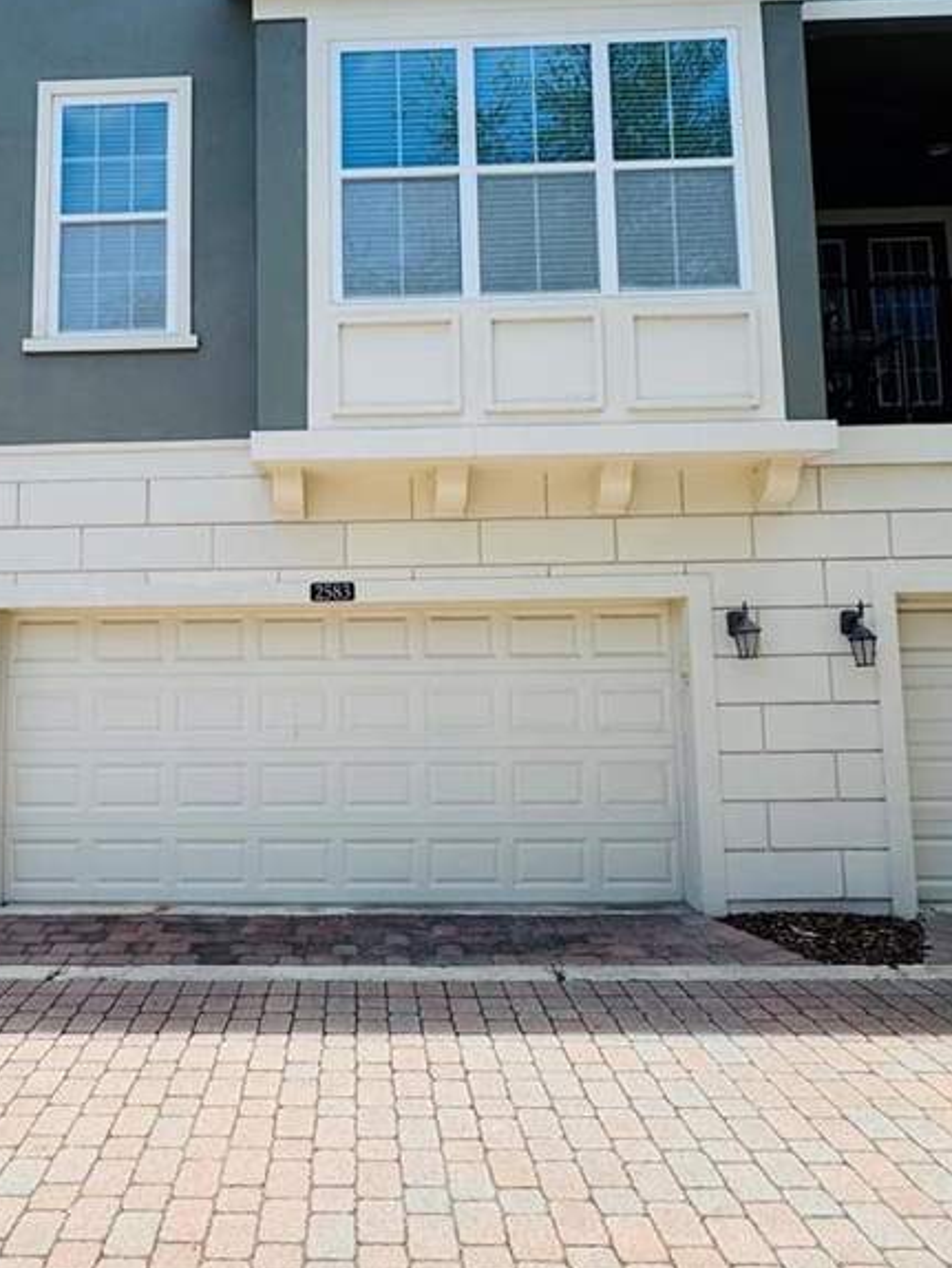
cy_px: 583
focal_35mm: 26
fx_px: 953
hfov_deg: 52.1
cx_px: 318
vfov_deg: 67.2
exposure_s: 1/669
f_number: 2.2
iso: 40
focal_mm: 2.22
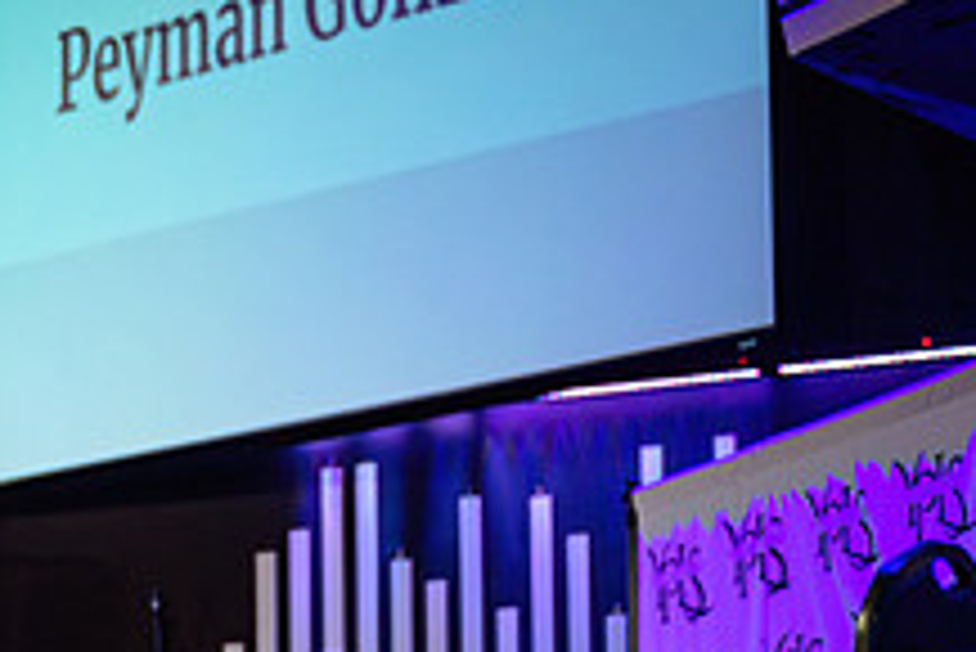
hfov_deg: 12.5
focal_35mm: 163
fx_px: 4422
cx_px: 63
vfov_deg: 8.4
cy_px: 609
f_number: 2.8
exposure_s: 1/400
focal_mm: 59
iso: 1600
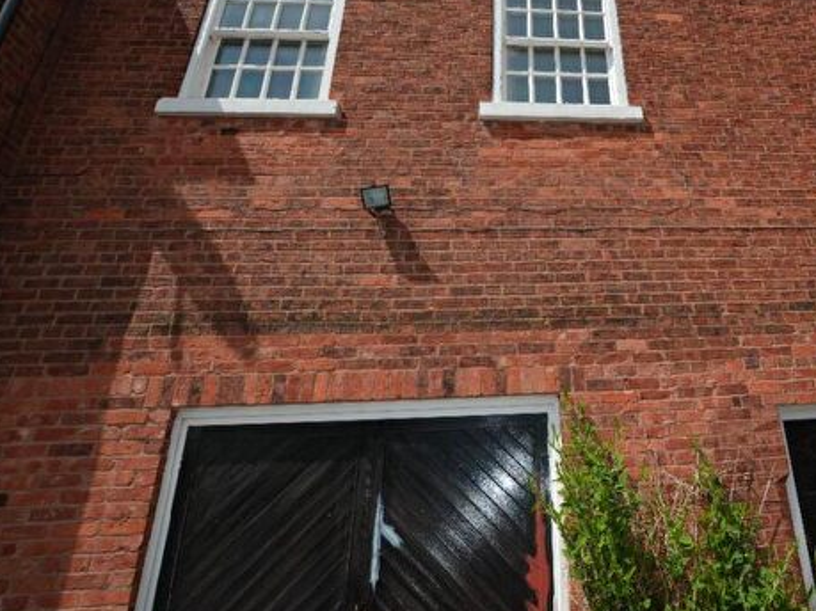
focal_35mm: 22
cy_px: 250
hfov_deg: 72.6
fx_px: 518
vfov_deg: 60.6
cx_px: 581
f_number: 8
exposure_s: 1/200
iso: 100
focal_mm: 10
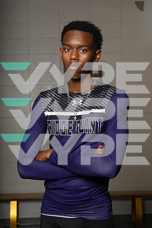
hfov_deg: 19.5
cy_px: 114
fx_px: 443
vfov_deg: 28.8
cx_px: 76
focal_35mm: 70
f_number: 11
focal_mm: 70
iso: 125
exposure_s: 1/250
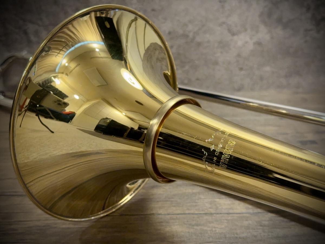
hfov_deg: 39.7
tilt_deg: -17.8
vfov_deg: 30.3
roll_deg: +1.5
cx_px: 162
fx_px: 451
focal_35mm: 48
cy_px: 122
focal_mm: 6.76
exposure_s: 1/33
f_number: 1.78
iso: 320
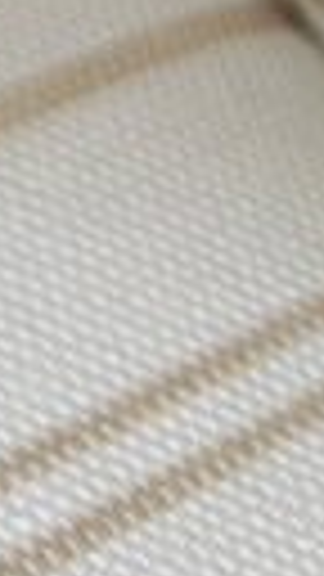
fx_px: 3452
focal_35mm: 226
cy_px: -1138
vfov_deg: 8.2
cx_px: -1220
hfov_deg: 4.6
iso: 80
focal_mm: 5.7
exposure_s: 1/50
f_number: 1.5
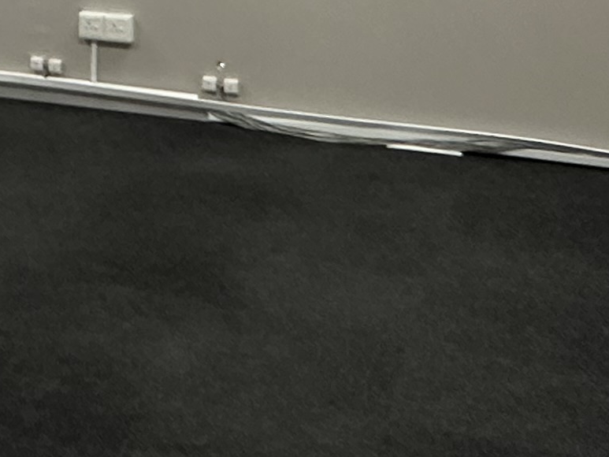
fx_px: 1284
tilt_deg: -4.0
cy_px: -108
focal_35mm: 73
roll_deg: -0.3
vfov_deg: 18.9
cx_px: -124
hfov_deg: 24.2
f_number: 2.2
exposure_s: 1/50
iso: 250
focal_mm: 2.22
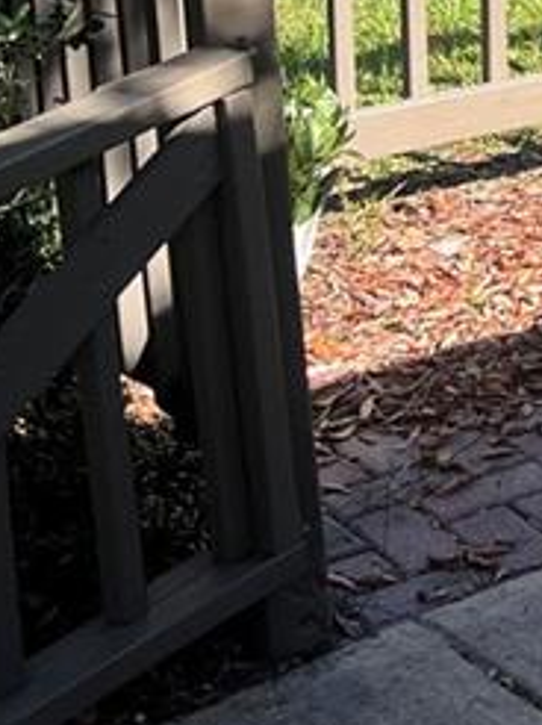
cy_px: -389
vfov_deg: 14.4
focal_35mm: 127
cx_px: 978
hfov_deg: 10.9
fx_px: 2656
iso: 50
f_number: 1.5
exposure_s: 1/1808
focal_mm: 5.7
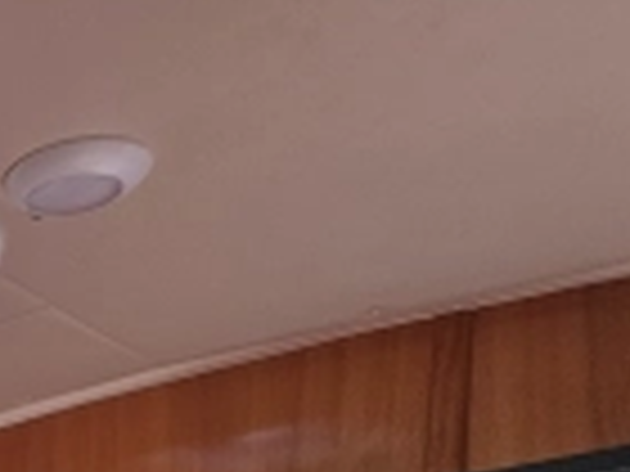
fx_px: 928
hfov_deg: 20.8
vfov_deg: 20.1
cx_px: -567
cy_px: 861
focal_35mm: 51
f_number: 2.2
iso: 50
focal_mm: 2.2
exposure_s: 1/150
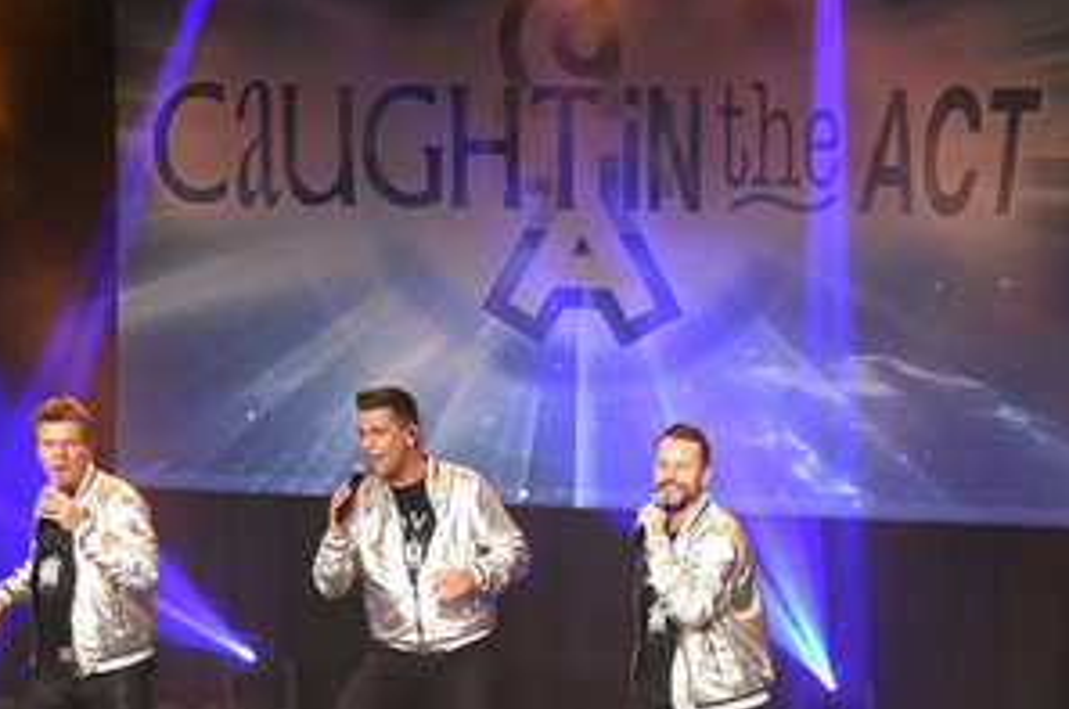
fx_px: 3380
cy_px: 471
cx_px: 394
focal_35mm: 114
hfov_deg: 17.9
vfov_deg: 12.0
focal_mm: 50
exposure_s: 1/125
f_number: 5.6
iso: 1600
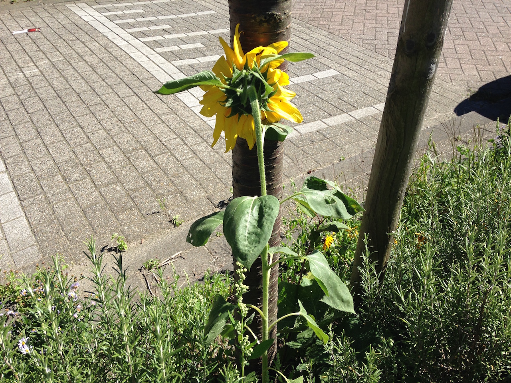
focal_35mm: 33
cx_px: 256
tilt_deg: -37.3
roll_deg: +0.6
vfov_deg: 42.9
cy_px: 192
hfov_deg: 55.4
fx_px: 487
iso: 50
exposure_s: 1/1004
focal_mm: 4.12
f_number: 2.4
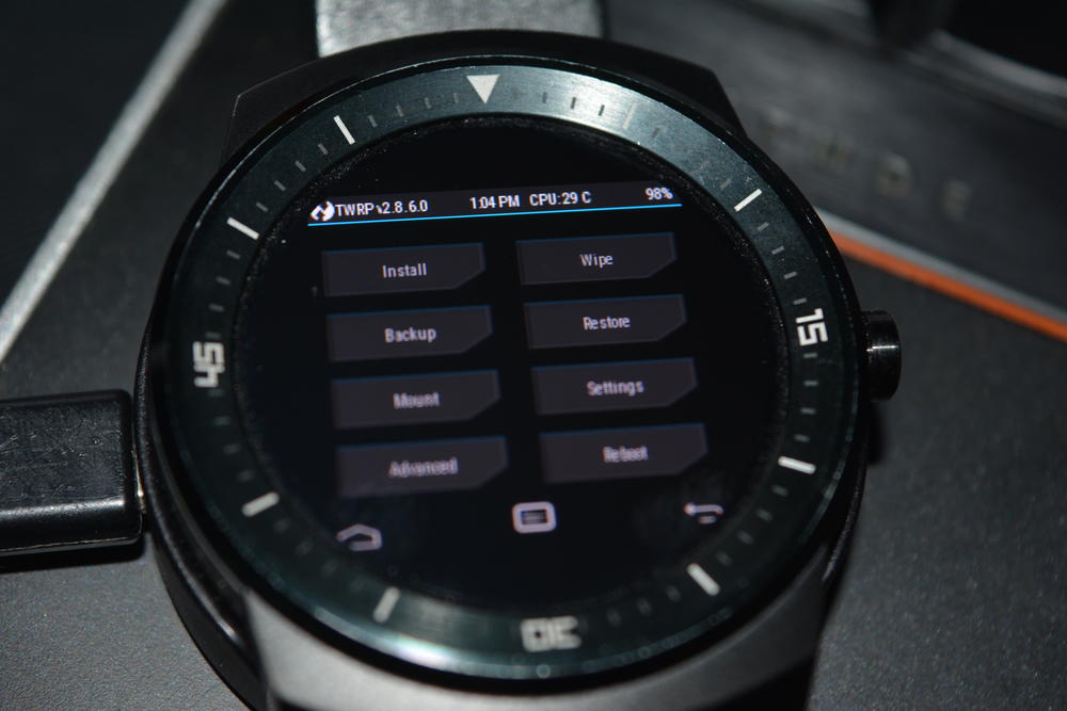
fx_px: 2223
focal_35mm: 75
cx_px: 534
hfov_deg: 27.0
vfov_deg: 18.2
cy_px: 356
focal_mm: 50
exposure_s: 1/30
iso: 200
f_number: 5.6
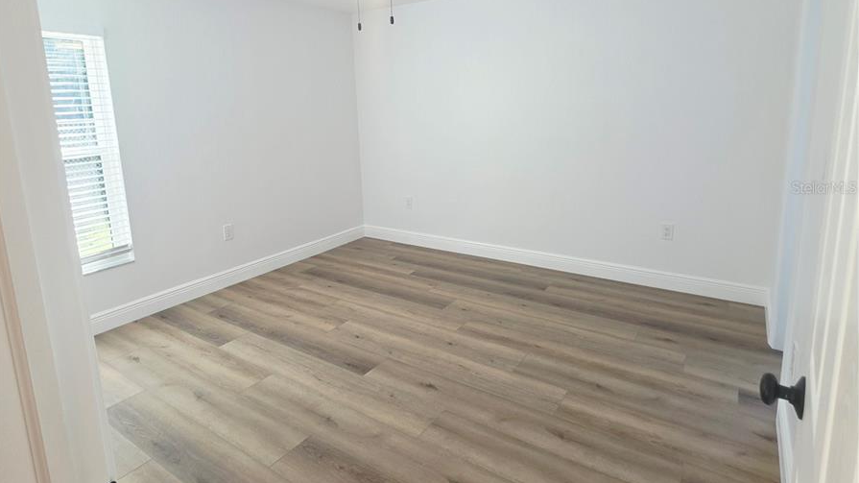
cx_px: 428
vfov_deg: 57.7
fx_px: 433
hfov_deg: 89.6
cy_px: 187
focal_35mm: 19
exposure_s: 1/120
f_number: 1.9
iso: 80
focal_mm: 2.2
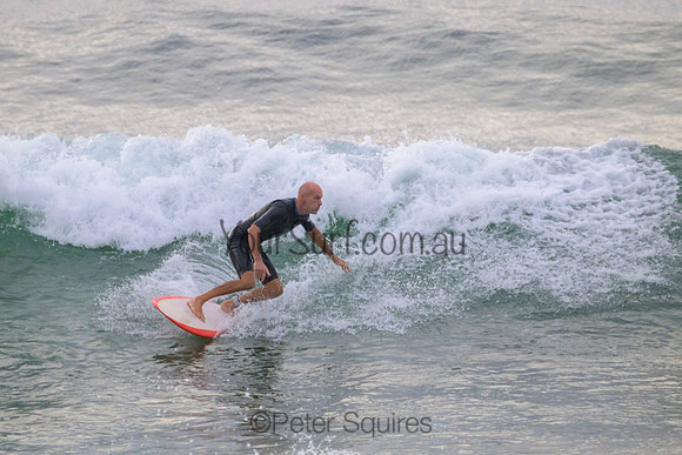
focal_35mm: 958
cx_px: 326
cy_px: 183
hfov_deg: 2.2
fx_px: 18149
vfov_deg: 1.4
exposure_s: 1/1600
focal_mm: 800
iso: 3600
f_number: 11
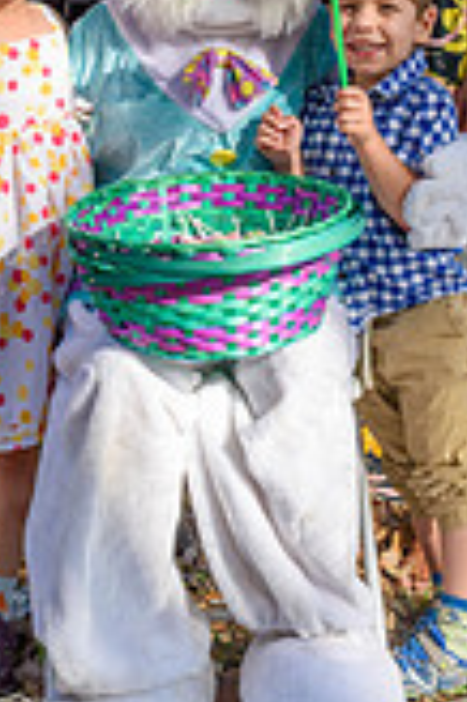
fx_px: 1443
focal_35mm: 74
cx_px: 236
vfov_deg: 26.5
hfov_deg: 18.4
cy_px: 77
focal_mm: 18
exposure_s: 1/250
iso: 200
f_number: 8
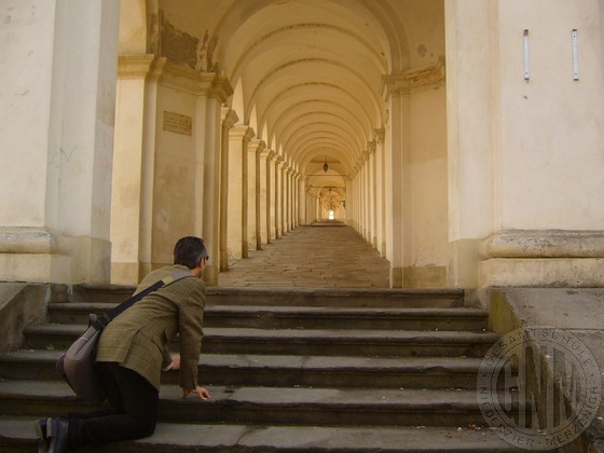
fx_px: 611
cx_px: 302
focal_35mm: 35
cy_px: 226
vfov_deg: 40.7
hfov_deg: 52.6
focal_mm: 5.8
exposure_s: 1/200
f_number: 2.8
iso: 80
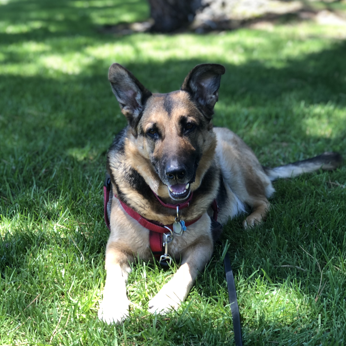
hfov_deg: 25.2
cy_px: 174
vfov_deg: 25.4
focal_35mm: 68
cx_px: 120
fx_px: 769
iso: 32
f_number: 2.8
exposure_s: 1/60
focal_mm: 6.6
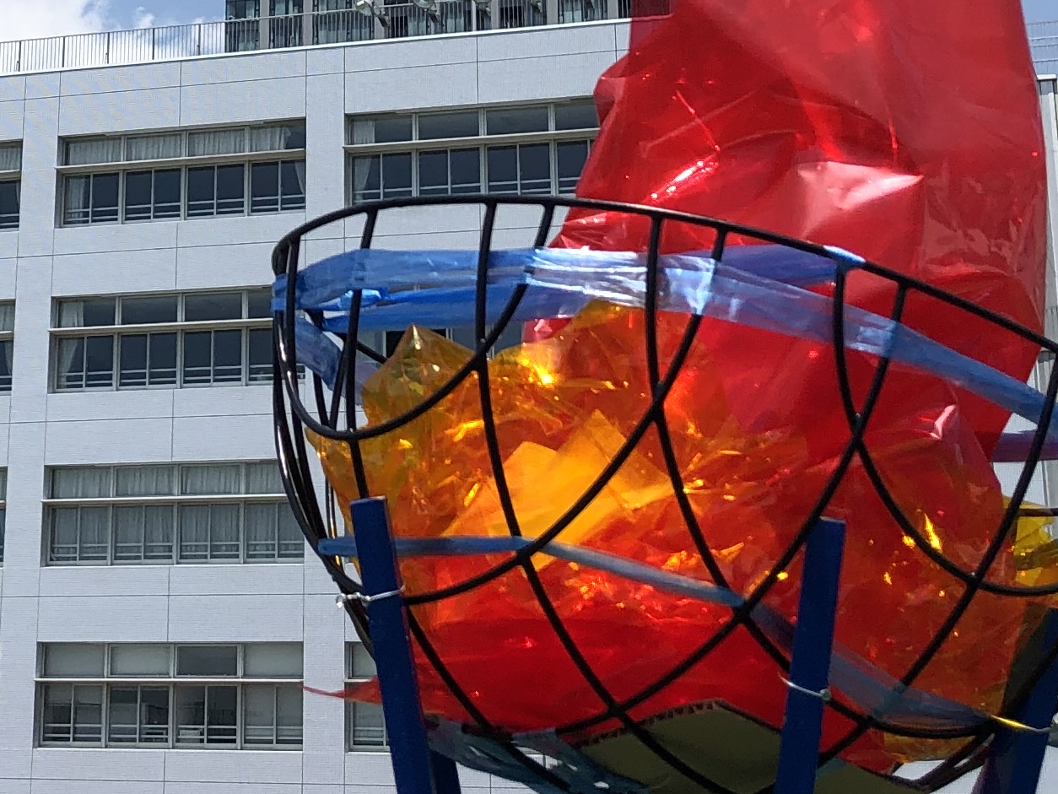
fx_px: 2751
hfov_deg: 21.3
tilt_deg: +20.9
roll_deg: -2.0
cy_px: -92
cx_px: 88
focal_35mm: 90
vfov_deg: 15.9
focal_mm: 3.99
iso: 20
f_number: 1.8
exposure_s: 1/2558
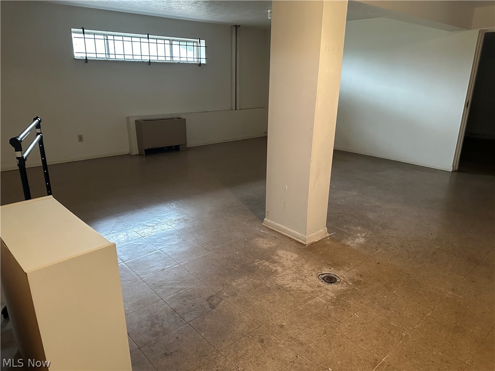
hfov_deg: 71.6
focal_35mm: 24
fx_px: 343
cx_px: 248
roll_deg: -0.2
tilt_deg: -17.6
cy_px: 186
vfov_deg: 56.8
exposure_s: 1/60
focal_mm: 6.86
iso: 800
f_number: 1.78
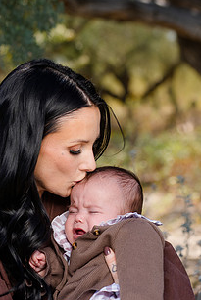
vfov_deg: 13.6
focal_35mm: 151
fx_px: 1263
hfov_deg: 9.1
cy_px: 209
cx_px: 75
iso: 100
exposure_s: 1/200
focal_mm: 103
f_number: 5.6
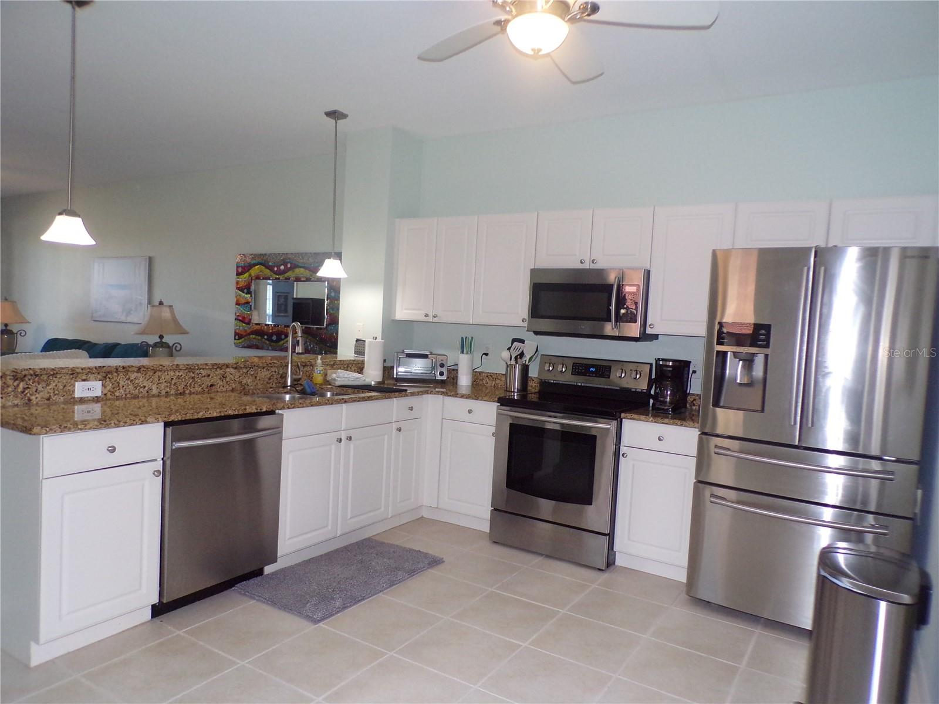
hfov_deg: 71.6
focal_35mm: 24
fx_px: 651
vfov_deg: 56.8
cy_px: 352
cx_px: 470
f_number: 3
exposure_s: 1/60
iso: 320
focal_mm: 4.3
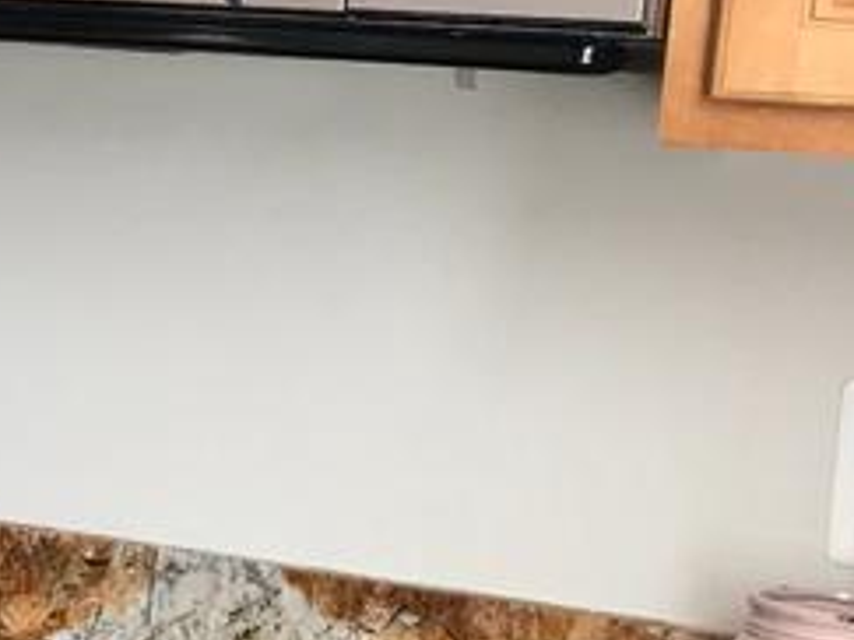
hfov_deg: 13.9
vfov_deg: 12.5
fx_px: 2910
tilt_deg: -4.4
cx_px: -900
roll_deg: -3.7
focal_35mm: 118
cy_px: 264
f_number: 1.8
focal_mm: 3.99
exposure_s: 1/60
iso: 25
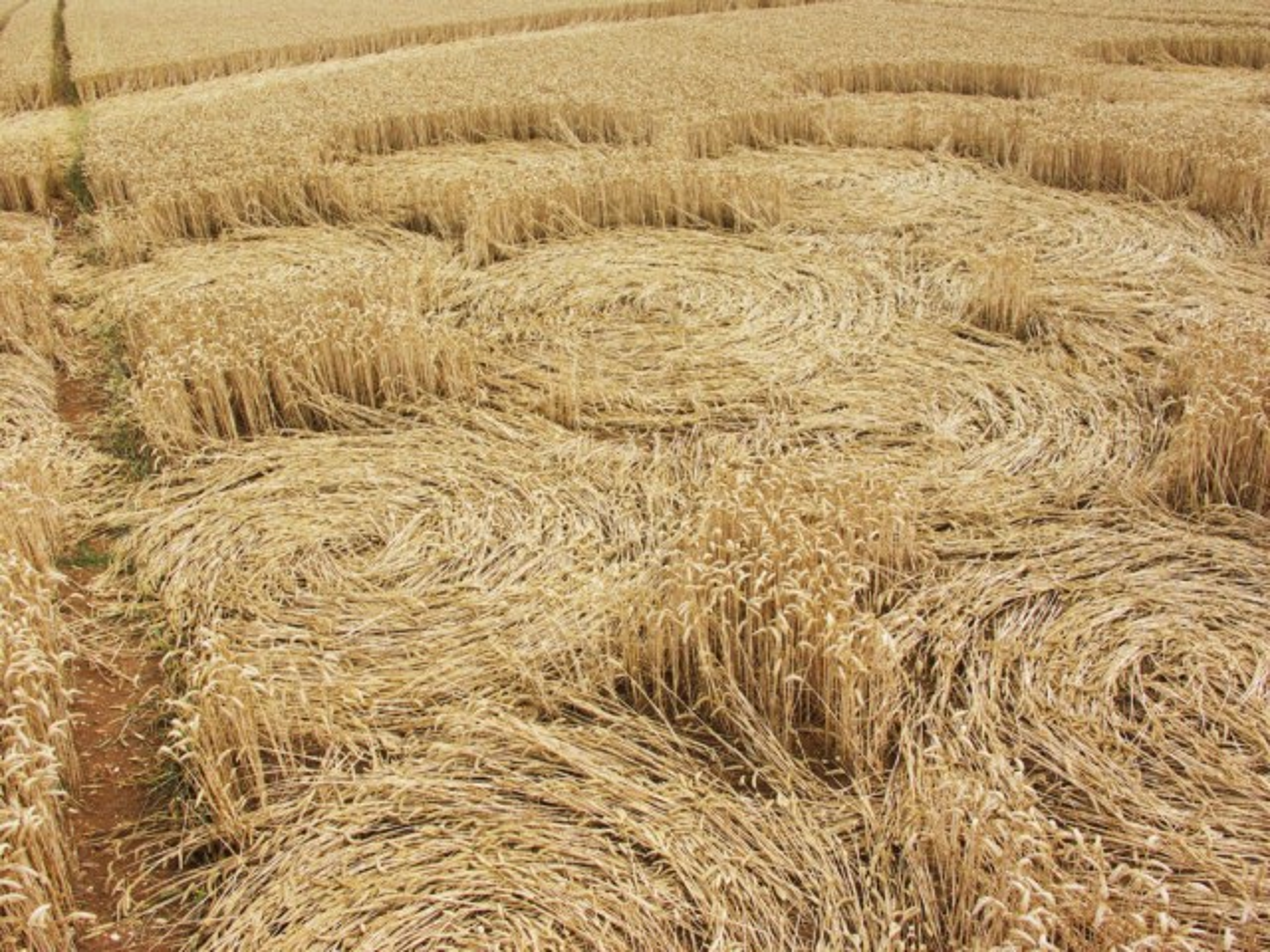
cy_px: 476
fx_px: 1137
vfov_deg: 45.4
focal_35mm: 31
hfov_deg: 58.4
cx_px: 635
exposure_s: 1/200
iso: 50
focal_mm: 8
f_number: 5.6
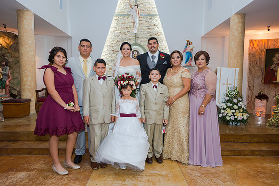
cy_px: 93
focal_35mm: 25
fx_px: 194
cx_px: 140
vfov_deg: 51.3
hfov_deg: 71.5
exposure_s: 1/100
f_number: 3.5
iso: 1600
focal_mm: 25
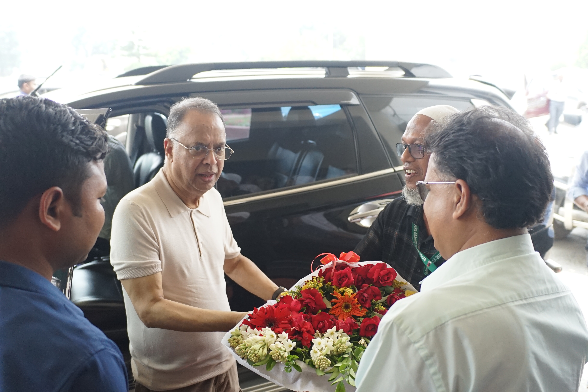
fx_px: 490
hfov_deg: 61.9
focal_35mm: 30
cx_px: 294
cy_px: 196
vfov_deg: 43.6
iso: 1250
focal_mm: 20
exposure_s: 1/1000
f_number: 2.8
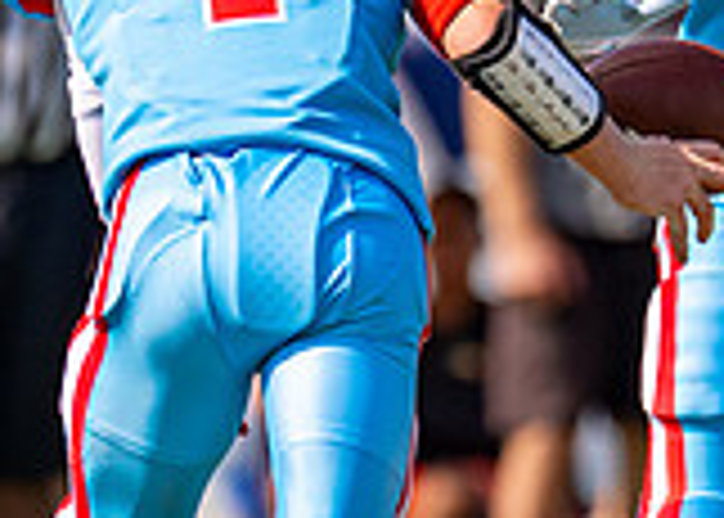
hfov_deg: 1.4
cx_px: 354
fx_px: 28869
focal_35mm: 1404
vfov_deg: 1.0
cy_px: 112
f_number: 2.8
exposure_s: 1/3200
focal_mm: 200
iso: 125
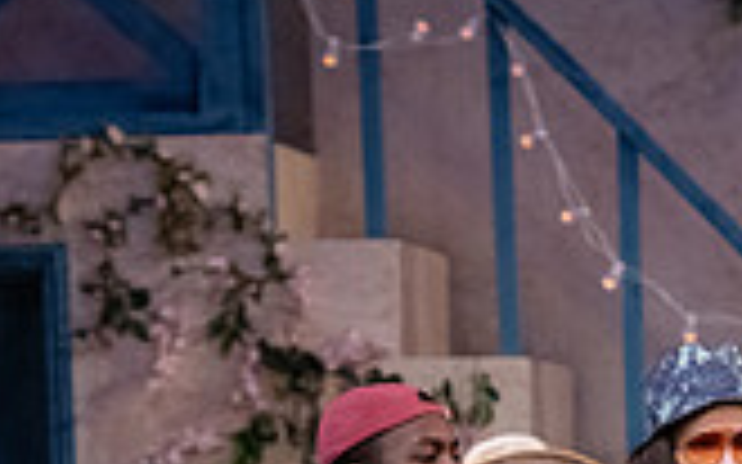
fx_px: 9440
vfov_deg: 2.8
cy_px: 804
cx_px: 823
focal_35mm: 467
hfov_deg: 4.5
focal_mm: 130
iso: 2500
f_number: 3.2
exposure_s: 1/400
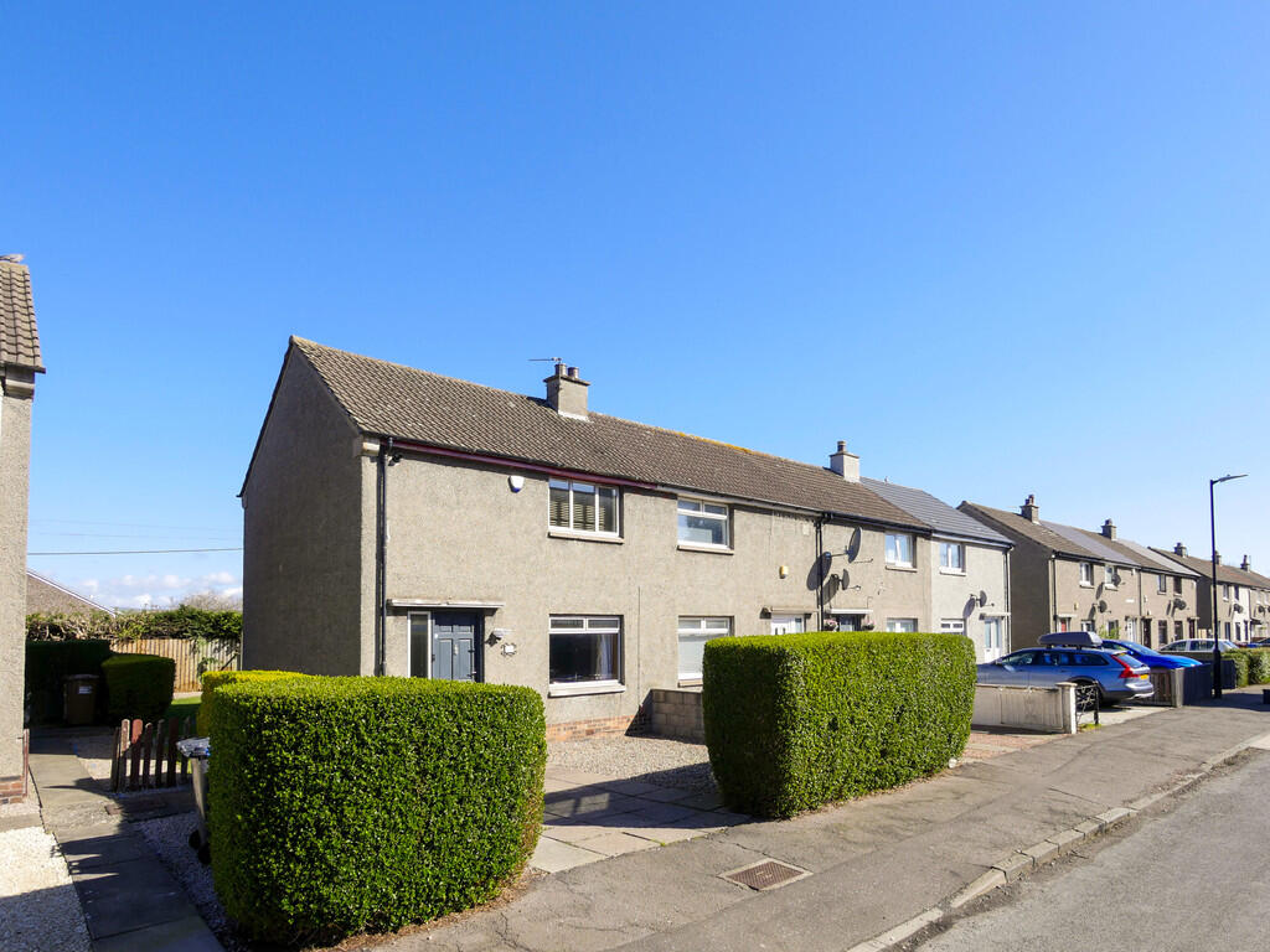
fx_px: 660
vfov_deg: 71.6
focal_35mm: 18
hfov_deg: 87.8
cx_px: 635
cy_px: 476
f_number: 6.3
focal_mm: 9
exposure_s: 1/320
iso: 200
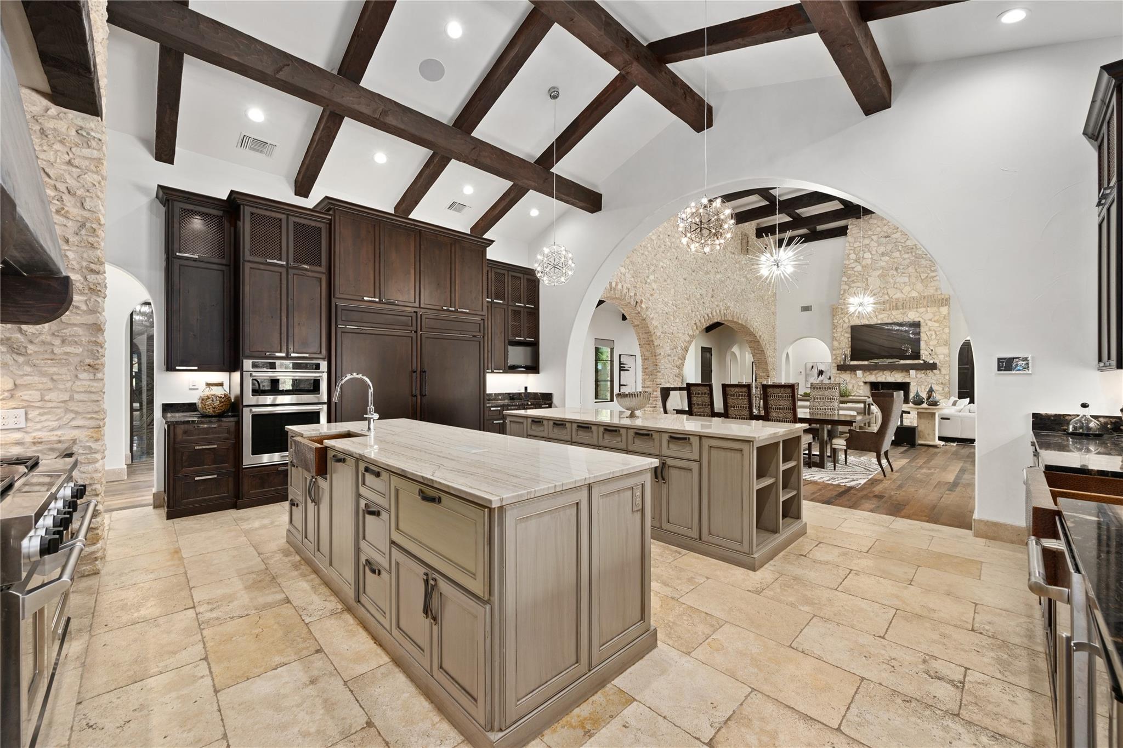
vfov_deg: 81.2
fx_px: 437
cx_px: 562
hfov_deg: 104.3
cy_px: 374
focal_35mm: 14
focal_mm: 14
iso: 800
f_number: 8
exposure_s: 1/5
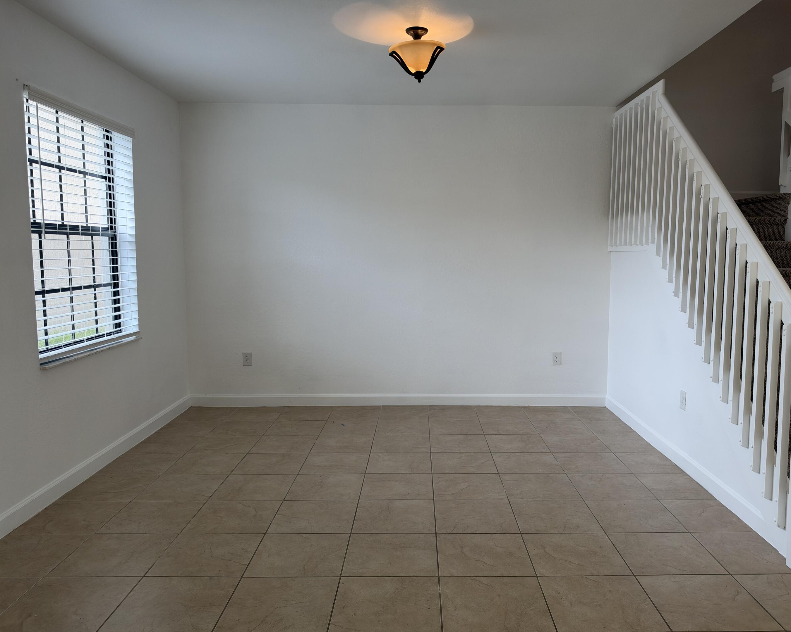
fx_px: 609
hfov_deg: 65.9
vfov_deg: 54.9
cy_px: 317
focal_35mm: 26
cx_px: 426
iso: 125
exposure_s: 1/120
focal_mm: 6.93
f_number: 1.8
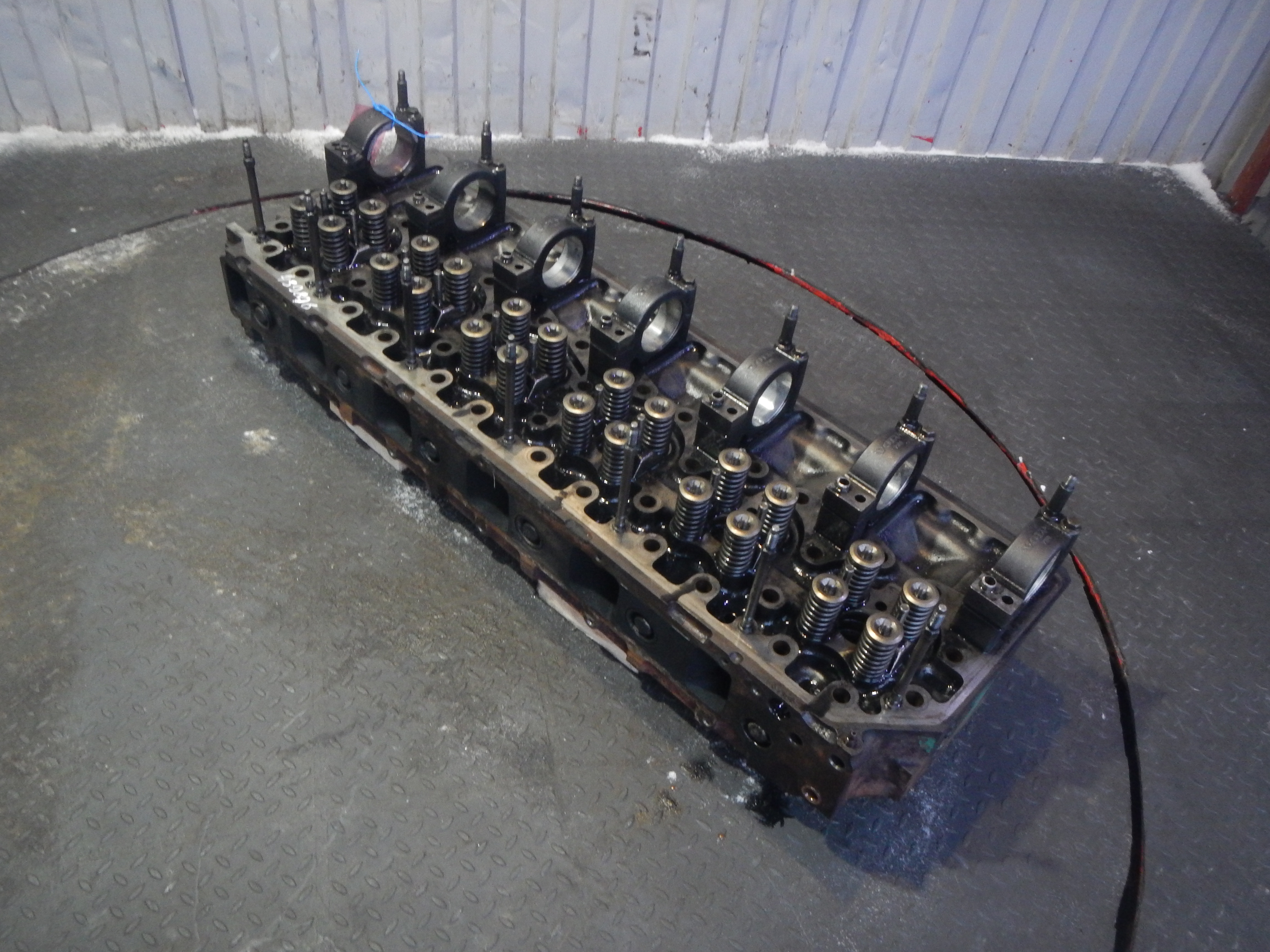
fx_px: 1027
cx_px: 635
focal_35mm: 28
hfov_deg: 63.4
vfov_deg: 49.7
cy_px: 476
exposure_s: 1/20
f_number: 3.9
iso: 400
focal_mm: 5
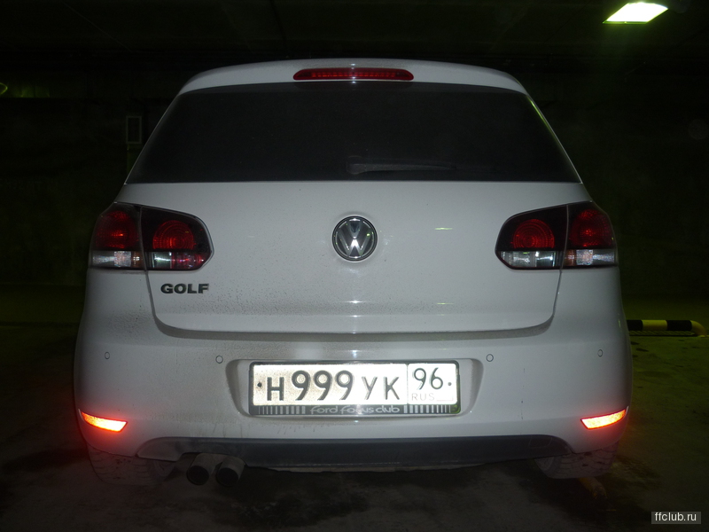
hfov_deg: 55.4
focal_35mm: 33
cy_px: 266
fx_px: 676
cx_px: 354
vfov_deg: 42.9
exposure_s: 1/30
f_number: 2.8
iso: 100
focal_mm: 5.5
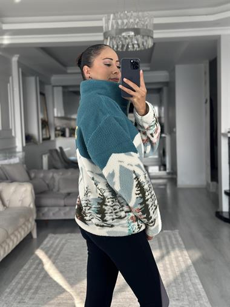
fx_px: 425
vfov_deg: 39.6
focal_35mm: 48
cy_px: 154
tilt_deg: -18.9
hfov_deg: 30.3
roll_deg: +2.1
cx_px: 115
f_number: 1.78
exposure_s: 1/182
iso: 80
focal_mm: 6.86
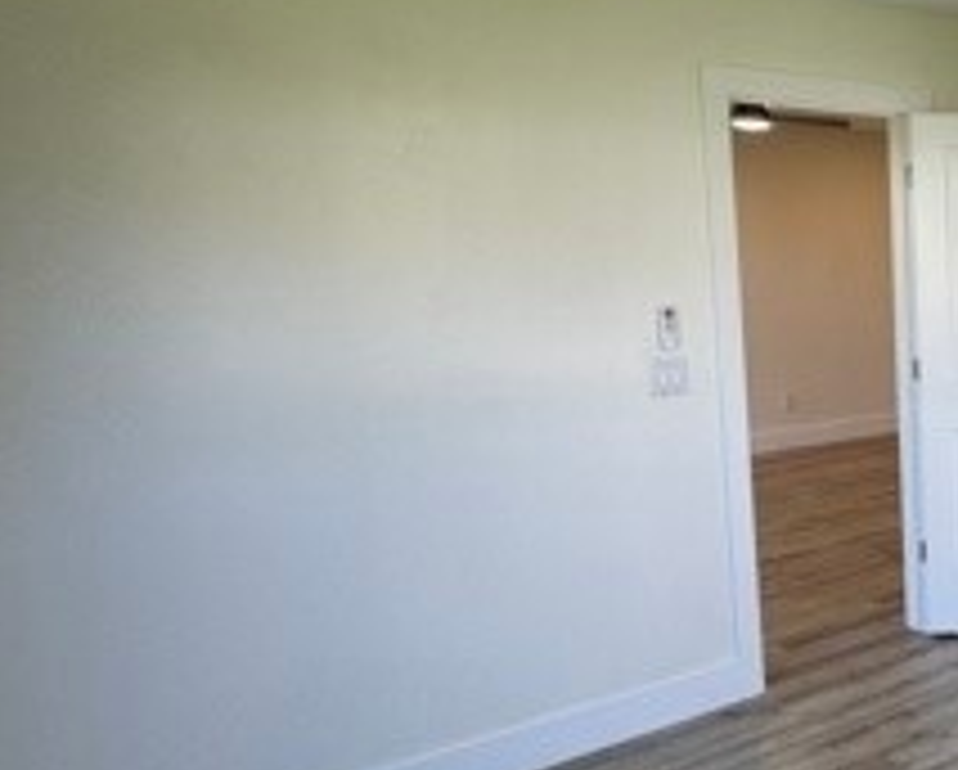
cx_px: 1147
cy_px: 441
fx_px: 1164
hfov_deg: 35.4
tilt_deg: -9.9
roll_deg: +0.0
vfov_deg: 36.5
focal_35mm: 41
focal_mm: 2.22
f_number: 2.2
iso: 64
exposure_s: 1/120
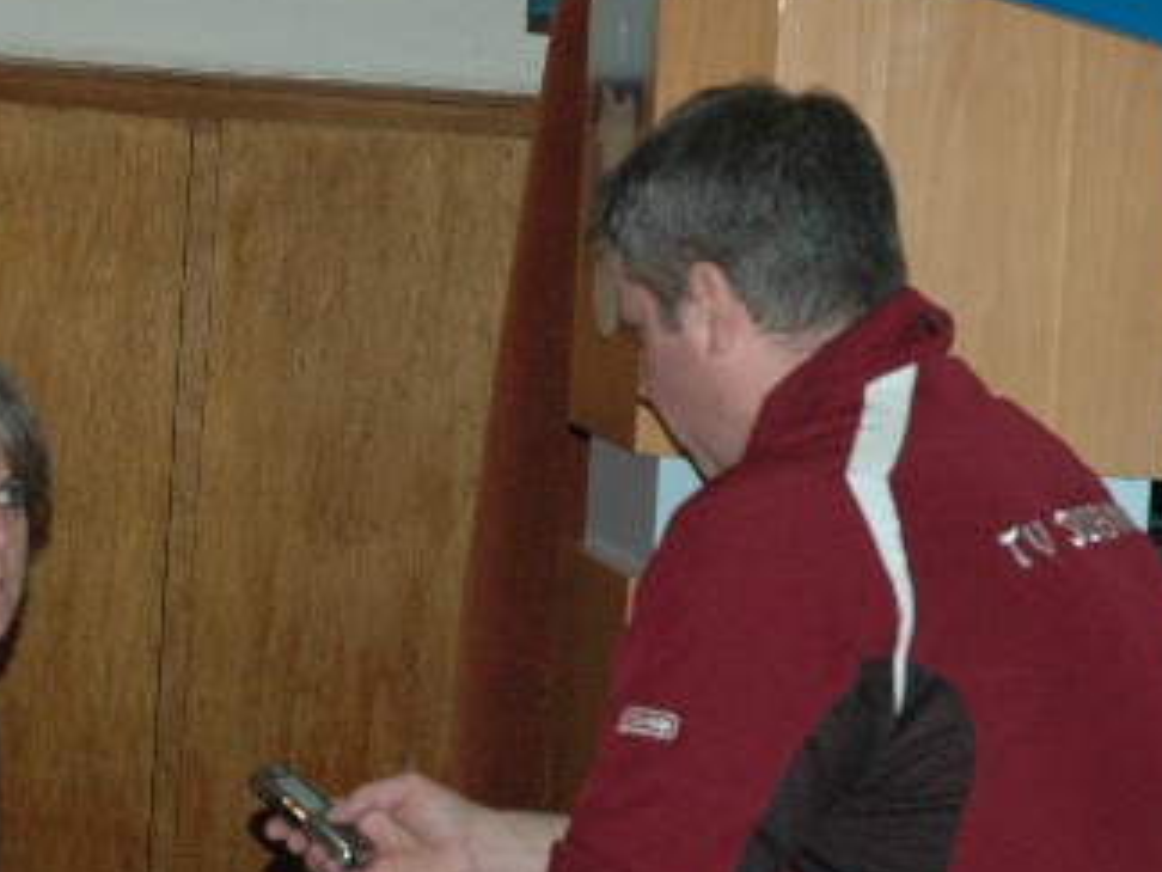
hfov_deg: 9.9
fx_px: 6680
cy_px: 757
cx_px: 57
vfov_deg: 7.4
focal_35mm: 199
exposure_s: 1/60
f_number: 4.5
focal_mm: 56
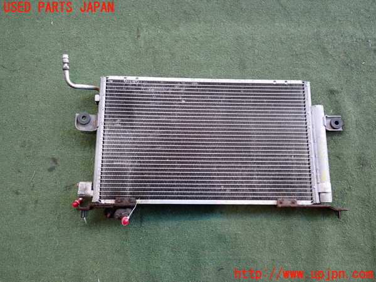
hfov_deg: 60.0
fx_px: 326
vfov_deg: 46.8
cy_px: 141
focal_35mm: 30
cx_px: 188
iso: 200
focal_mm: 5.4
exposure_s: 1/100
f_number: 2.3
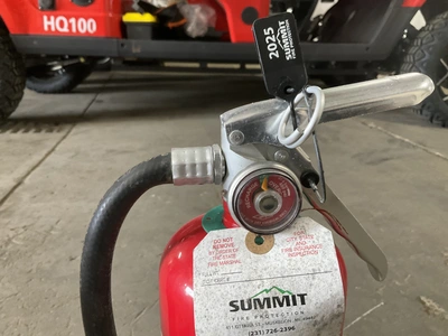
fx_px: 375
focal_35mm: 29
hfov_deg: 61.7
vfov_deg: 48.2
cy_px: 168
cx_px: 224
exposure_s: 1/60
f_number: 1.8
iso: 200
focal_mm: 3
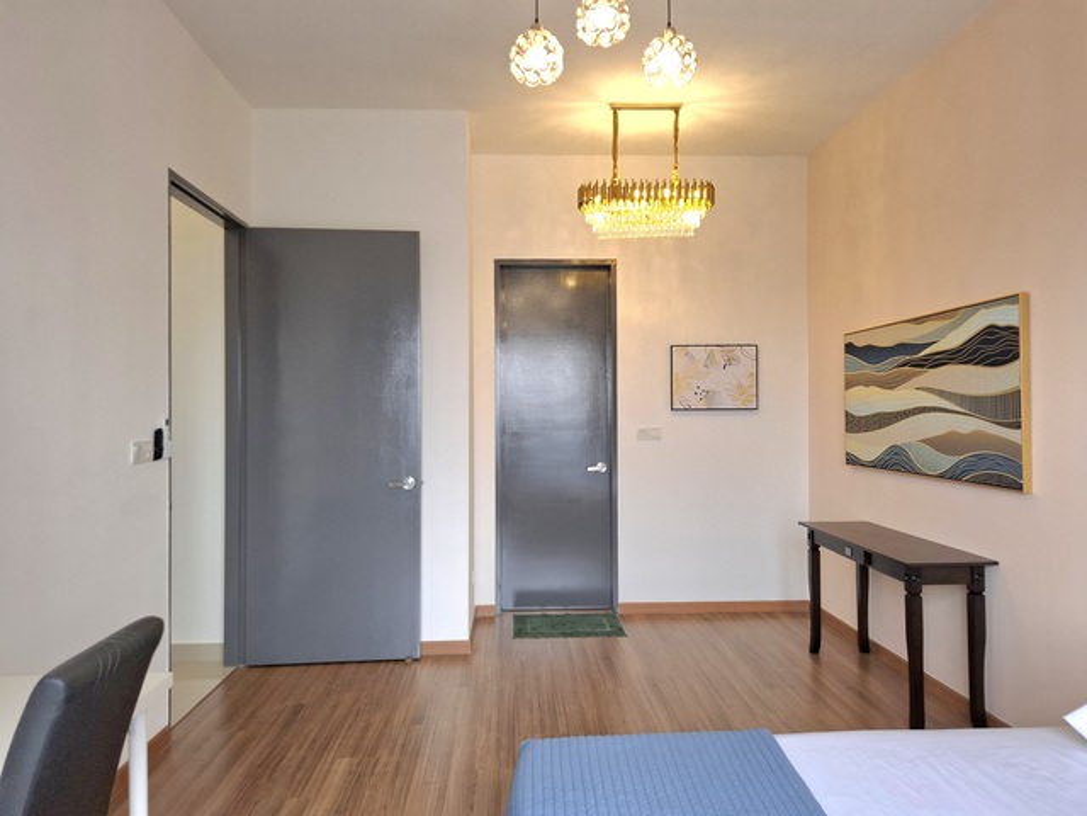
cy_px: 408
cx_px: 544
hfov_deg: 73.9
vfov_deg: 58.9
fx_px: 722
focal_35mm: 23
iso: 100
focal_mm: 5.54
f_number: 1.8
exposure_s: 1/100
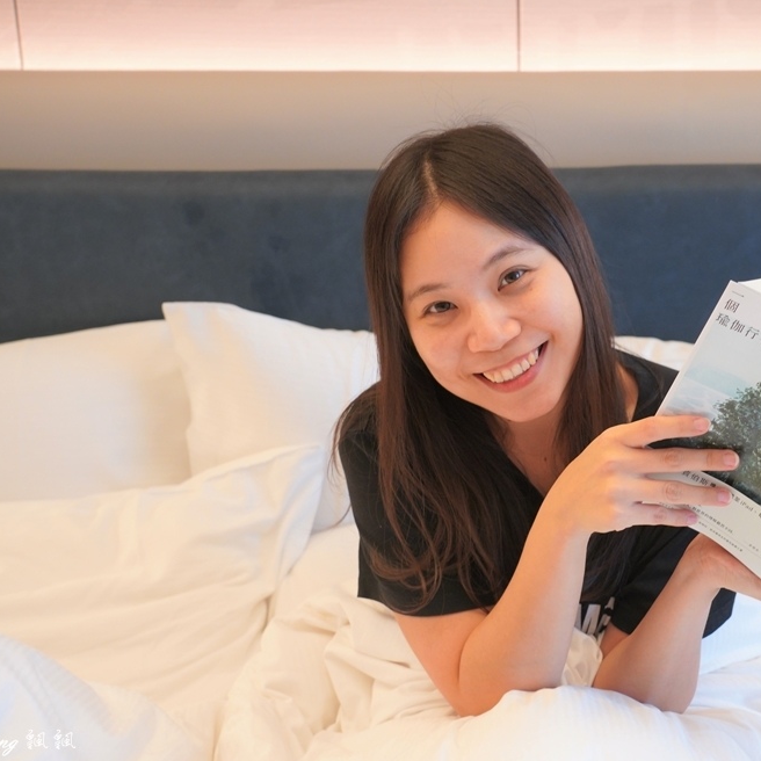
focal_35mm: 57
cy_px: 378
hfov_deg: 29.8
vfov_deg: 30.0
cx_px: 521
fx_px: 1418
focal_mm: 44
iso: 1600
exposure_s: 1/25
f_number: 5.6
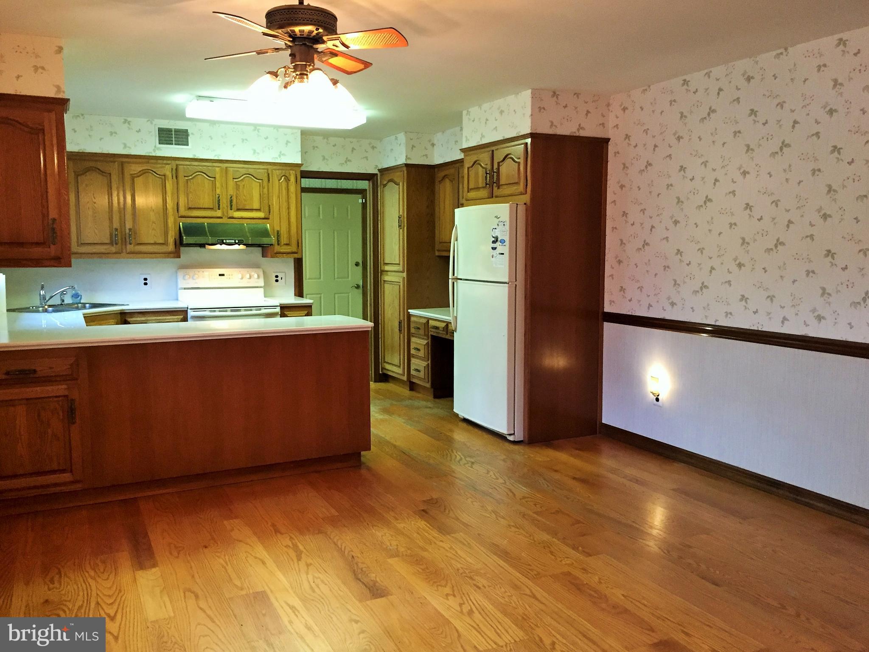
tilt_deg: -6.1
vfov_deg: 48.2
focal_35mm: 29
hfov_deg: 61.7
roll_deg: -0.1
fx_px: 728
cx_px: 434
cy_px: 326
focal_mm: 4.15
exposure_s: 1/30
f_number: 2.2
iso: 200
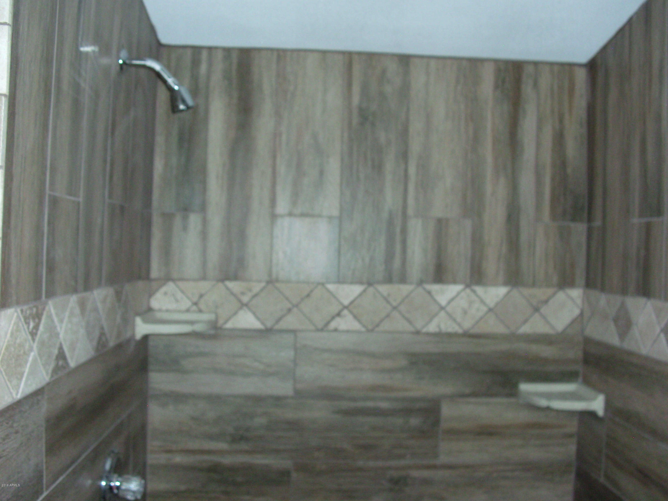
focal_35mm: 38
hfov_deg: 49.0
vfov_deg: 37.7
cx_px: 334
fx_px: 733
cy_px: 250
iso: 200
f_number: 3.1
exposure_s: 1/60
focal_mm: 6.3
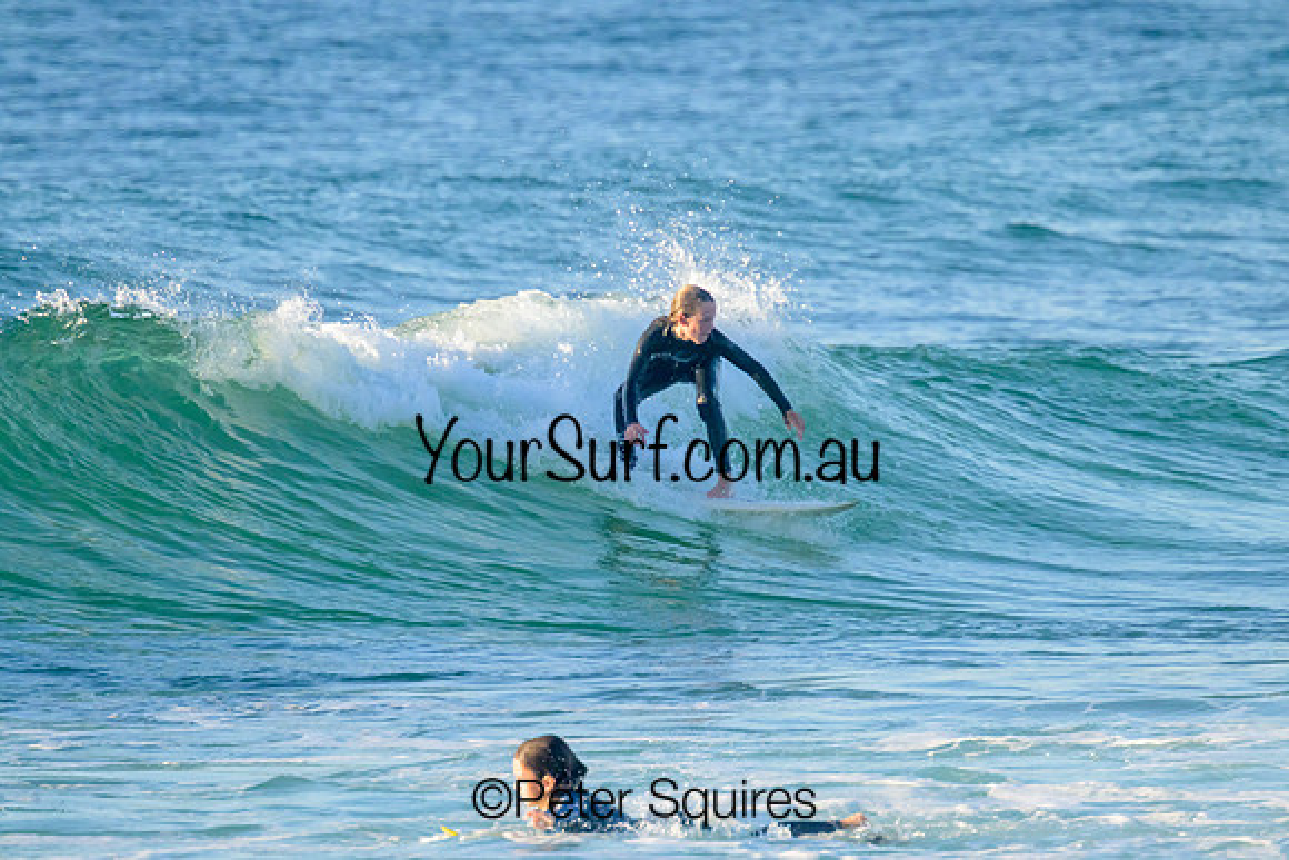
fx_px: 28650
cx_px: 644
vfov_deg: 1.7
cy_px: 430
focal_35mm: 800
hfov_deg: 2.6
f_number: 11
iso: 2500
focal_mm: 800
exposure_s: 1/2000
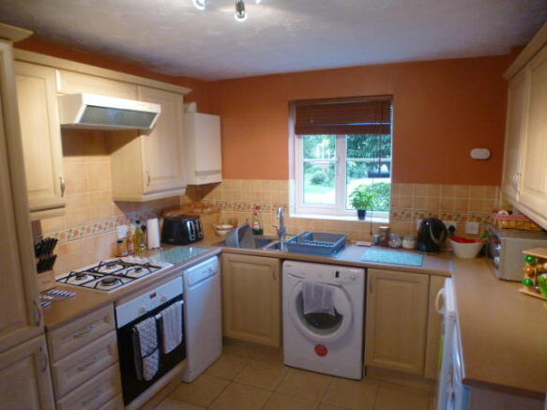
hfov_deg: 71.6
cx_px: 274
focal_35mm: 24
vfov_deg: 56.8
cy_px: 205
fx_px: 379
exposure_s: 1/25
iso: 400
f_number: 3.3
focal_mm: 4.3
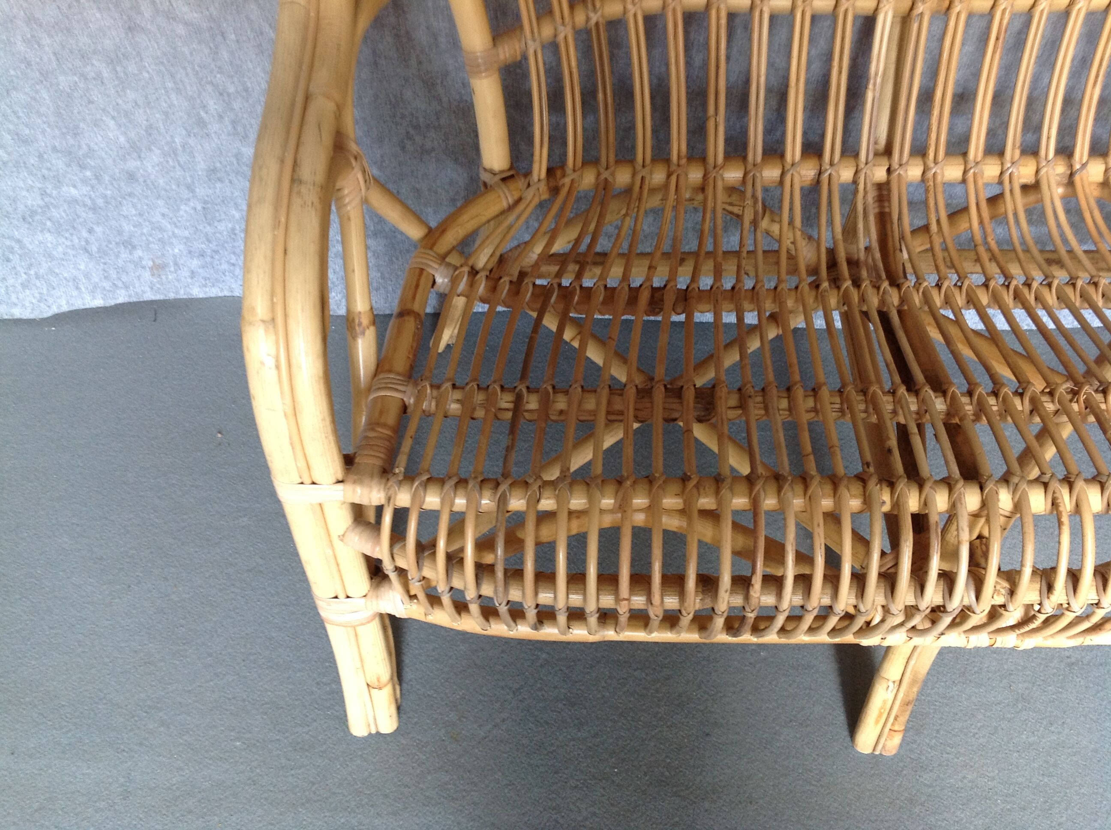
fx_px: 1122
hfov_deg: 52.7
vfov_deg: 40.6
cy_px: 415
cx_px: 556
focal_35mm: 35
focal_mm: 4.28
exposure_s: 1/15
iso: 100
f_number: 2.4
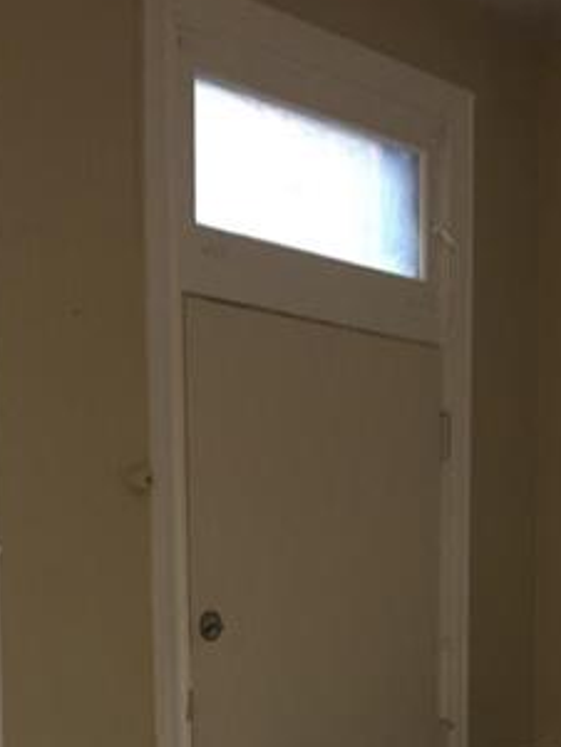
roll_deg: +0.0
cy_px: 834
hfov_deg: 19.8
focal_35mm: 74
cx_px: 380
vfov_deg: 24.5
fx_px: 1598
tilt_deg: -8.9
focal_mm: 4.15
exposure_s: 1/16
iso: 80
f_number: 2.2
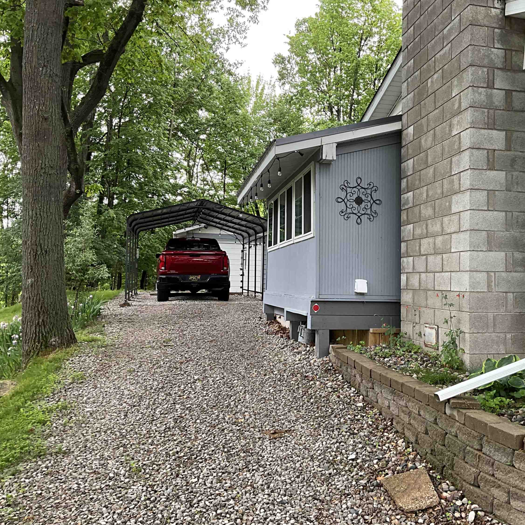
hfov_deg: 46.8
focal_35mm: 35
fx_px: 601
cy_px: 261
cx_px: 328
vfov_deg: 47.2
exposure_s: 1/122
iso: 25
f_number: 1.8
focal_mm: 3
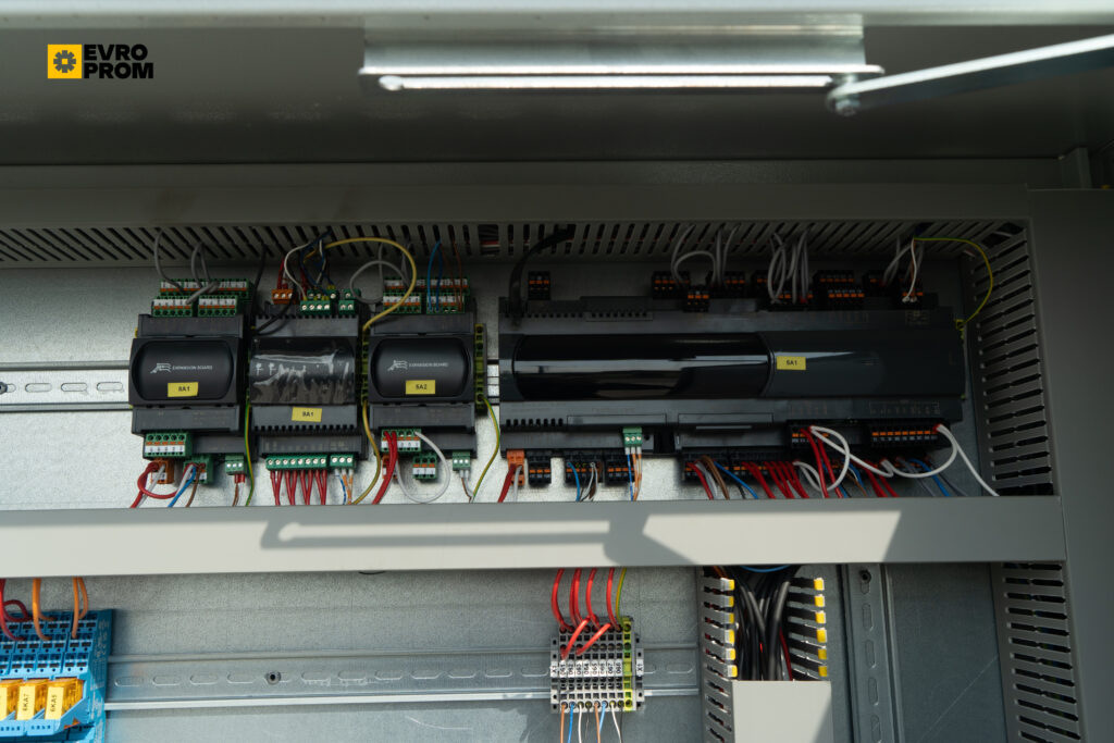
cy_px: 372
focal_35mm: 31
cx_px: 557
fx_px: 959
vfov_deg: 42.3
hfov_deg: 60.3
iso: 160
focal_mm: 31
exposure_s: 1/200
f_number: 7.1
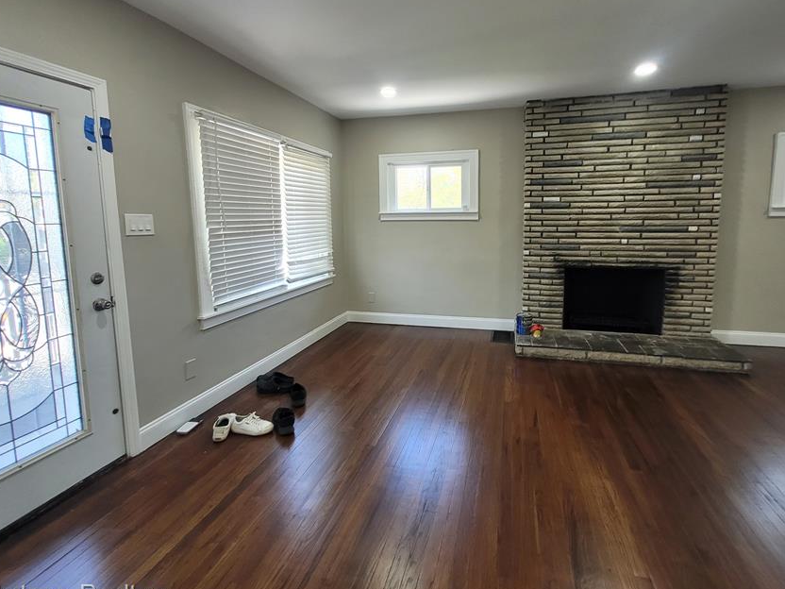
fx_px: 363
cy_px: 248
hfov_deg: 94.3
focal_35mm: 16
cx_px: 424
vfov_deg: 77.6
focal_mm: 1.74
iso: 125
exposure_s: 1/60
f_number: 2.2
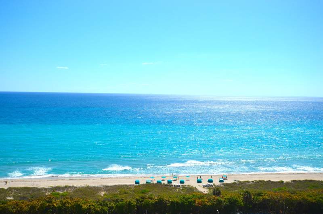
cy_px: 107
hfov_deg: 53.2
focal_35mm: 36
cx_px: 162
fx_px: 323
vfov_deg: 36.8
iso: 100
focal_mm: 24
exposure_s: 1/400
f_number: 9
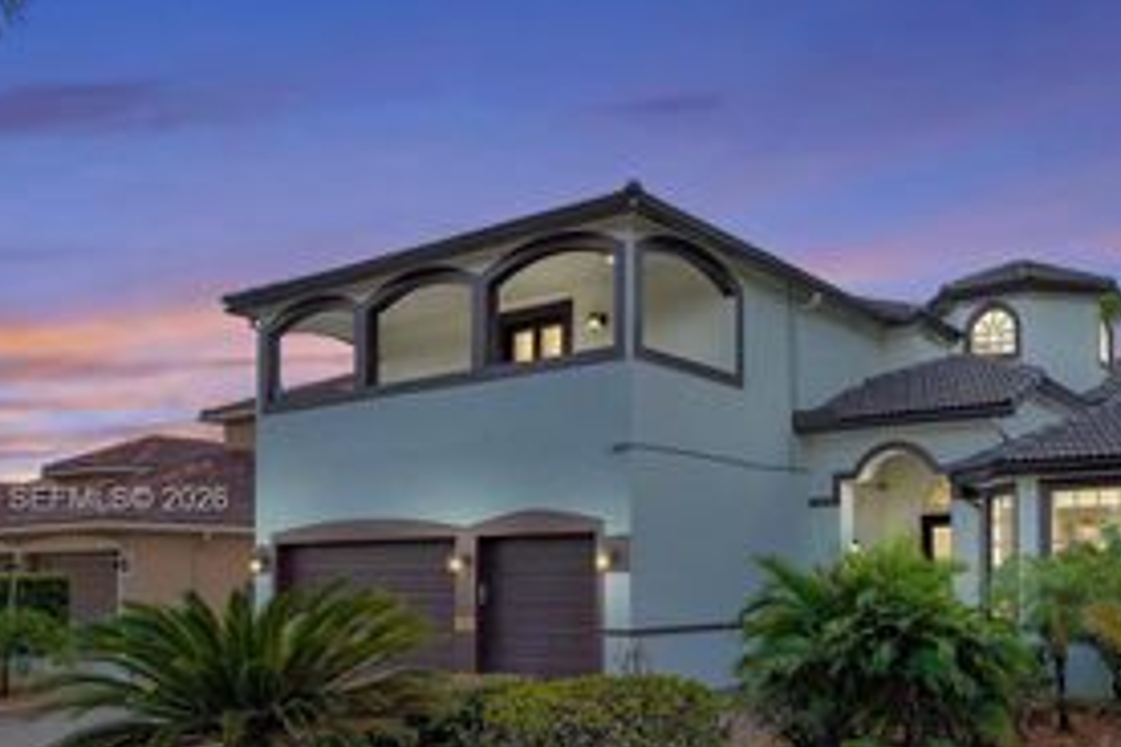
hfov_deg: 60.0
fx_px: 903
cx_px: 849
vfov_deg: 44.3
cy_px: 501
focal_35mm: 29
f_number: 8
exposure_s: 1/60
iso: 100
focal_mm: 16
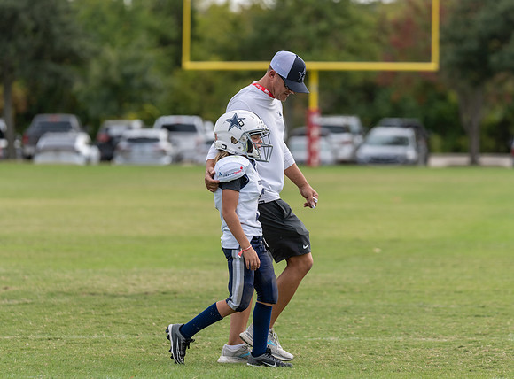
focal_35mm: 260
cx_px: 236
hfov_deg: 7.7
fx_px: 3837
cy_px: 168
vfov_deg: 5.7
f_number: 3.5
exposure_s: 1/1250
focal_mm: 200
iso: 200
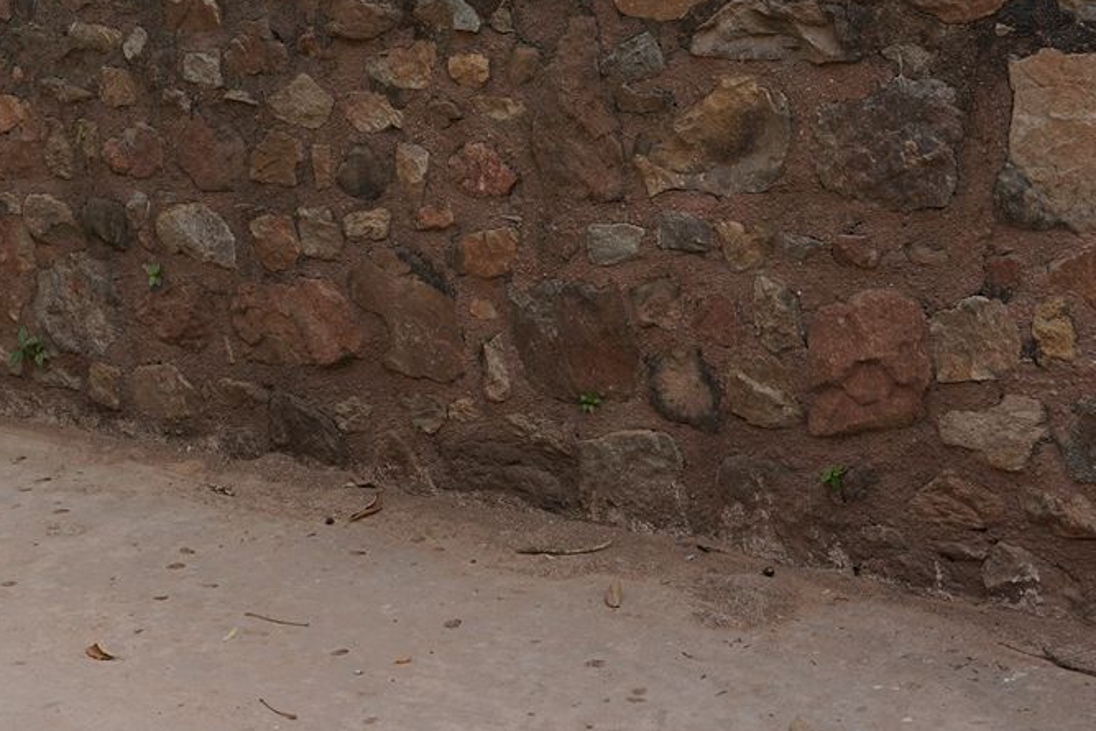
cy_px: -103
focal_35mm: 72
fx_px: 2192
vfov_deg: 18.1
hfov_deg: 27.9
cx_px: 373
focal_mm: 24
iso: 100
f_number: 8
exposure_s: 1/100
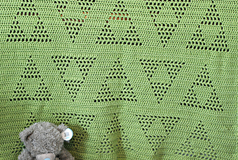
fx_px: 589
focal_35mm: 89
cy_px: 93
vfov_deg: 15.4
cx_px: 111
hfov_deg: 22.8
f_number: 2.8
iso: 800
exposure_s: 1/30
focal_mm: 50
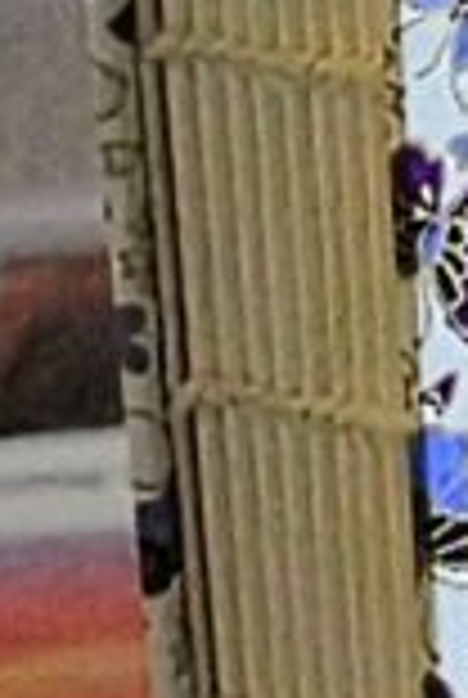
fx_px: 4096
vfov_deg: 9.5
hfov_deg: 6.4
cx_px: 875
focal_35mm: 211
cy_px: -225
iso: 3200
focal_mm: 12.52
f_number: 5.6
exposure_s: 1/200
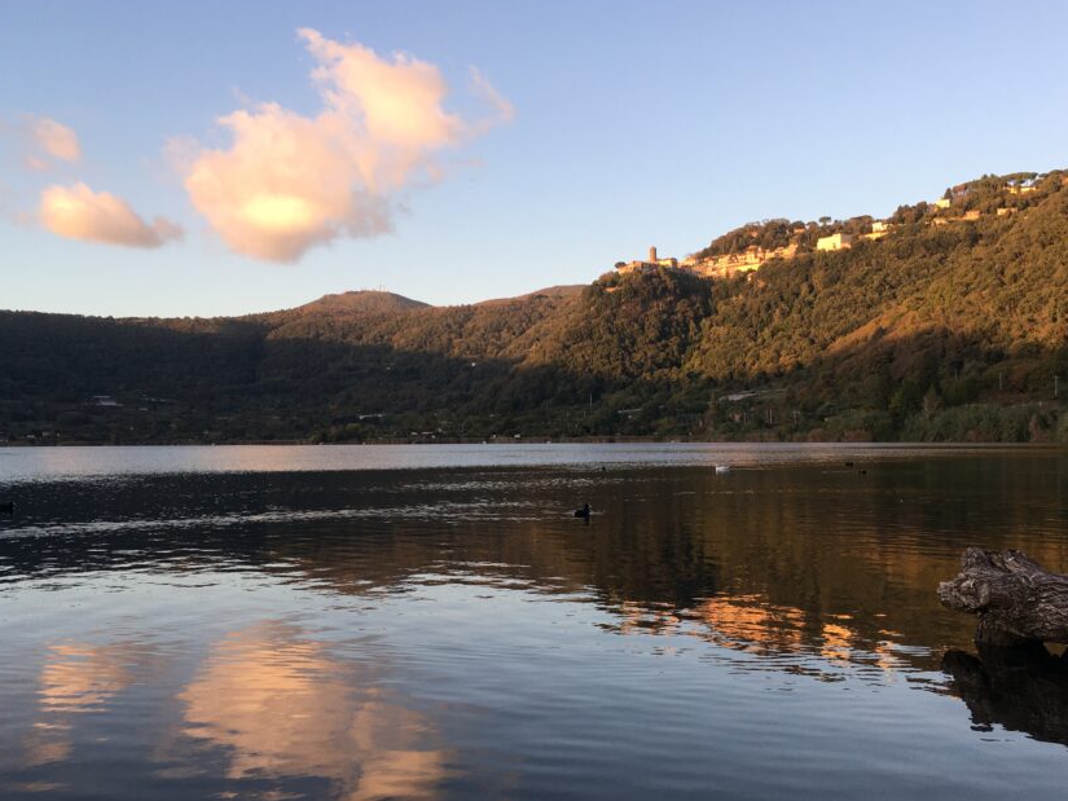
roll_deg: +0.1
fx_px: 1111
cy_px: 399
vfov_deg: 39.7
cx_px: 531
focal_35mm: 36
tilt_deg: +1.8
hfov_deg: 51.3
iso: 25
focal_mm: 4.15
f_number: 2.2
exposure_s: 1/166
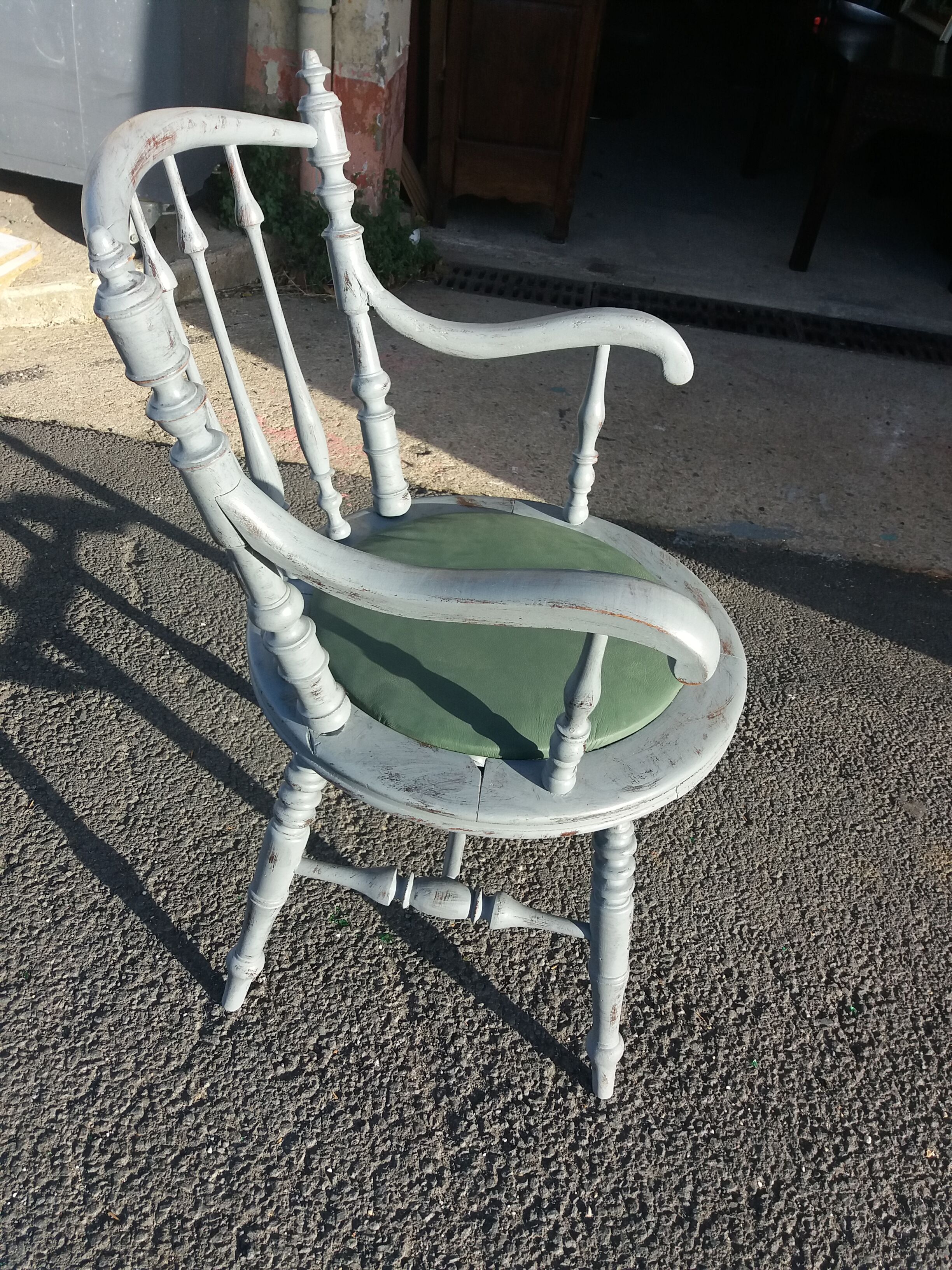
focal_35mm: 28
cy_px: 635
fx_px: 1027
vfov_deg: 63.4
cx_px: 476
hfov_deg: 49.7
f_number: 1.9
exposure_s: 1/582
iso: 64
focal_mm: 3.7
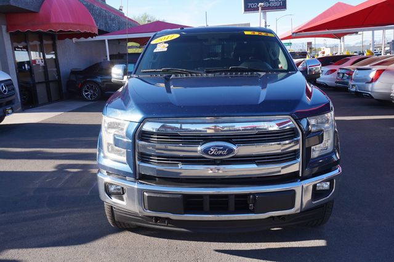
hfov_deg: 62.0
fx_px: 328
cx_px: 197
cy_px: 131
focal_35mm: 30
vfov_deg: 43.6
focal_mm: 20
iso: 100
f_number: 8
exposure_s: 1/100
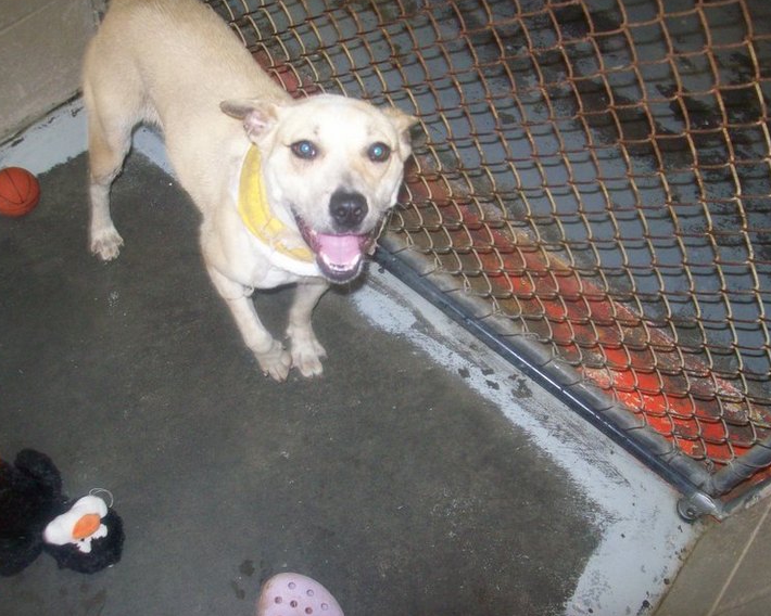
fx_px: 867
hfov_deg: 47.9
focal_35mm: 38
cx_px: 391
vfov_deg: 39.2
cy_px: 306
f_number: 2.7
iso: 200
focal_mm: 6
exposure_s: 1/64
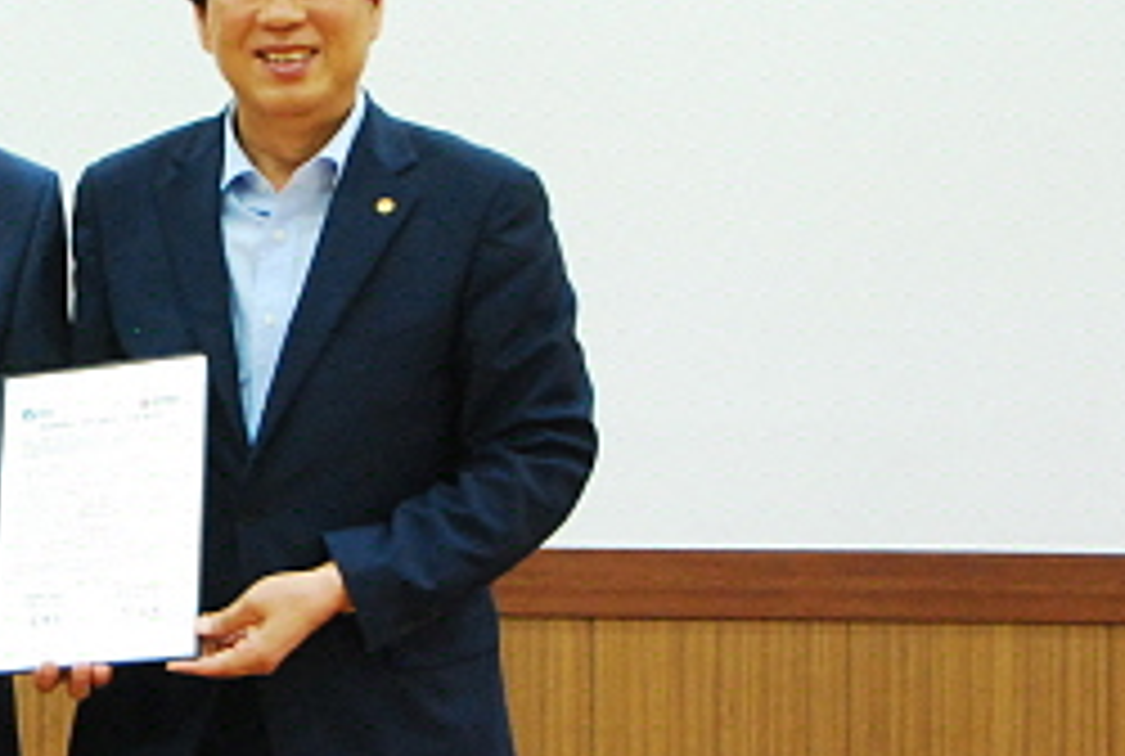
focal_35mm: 78
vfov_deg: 17.5
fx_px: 2443
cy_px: 220
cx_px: 122
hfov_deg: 25.2
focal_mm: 26
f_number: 4.5
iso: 1250
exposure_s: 1/80
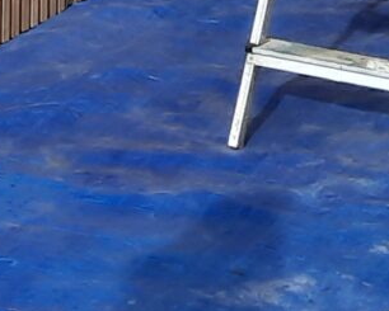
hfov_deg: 9.4
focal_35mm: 204
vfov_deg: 6.5
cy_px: -801
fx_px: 2349
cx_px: 1
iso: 32
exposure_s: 1/1695
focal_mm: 4.6
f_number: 2
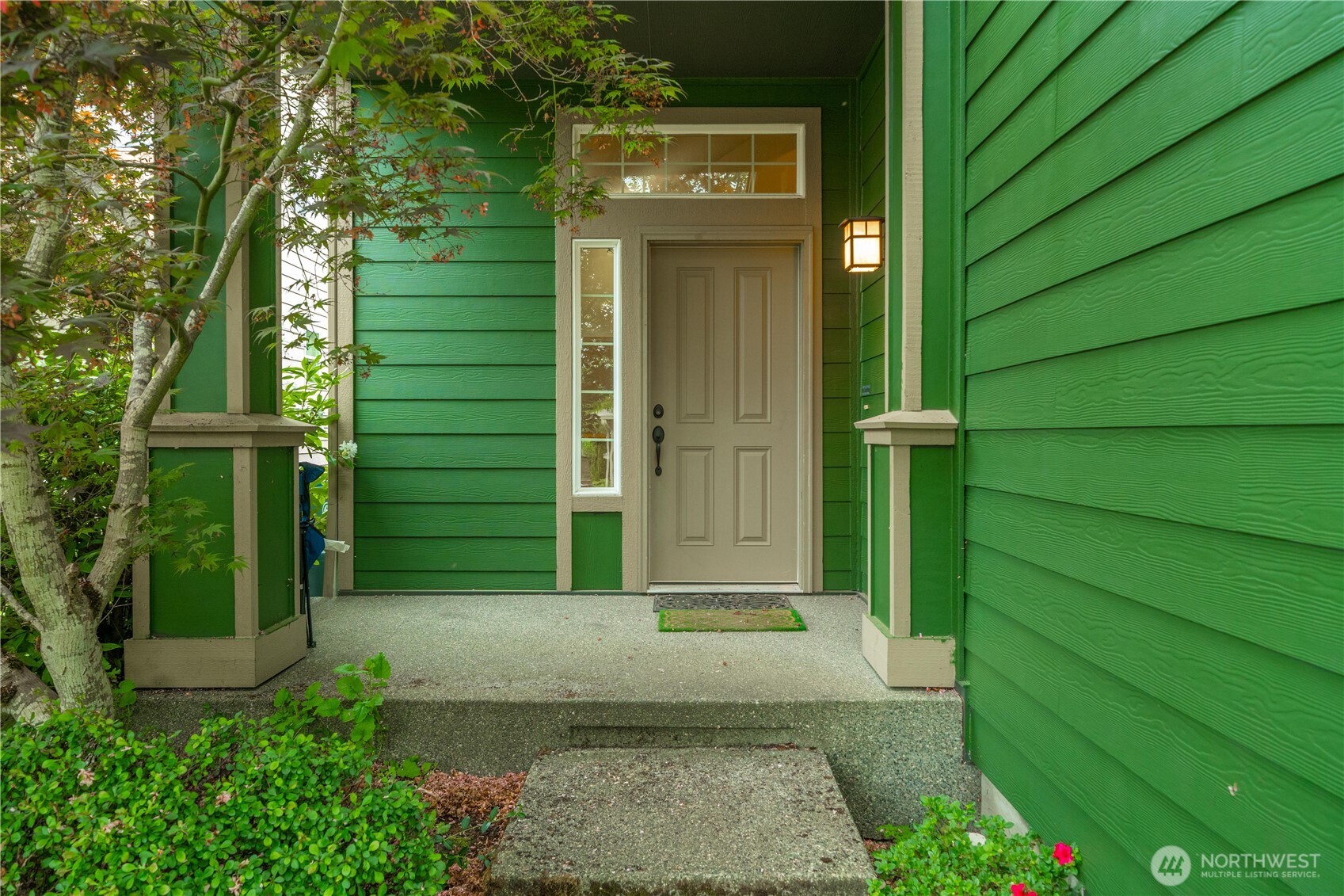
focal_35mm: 24
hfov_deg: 73.7
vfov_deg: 53.1
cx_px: 672
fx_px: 896
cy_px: 448
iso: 1250
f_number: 7.1
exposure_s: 1/30
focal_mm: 24
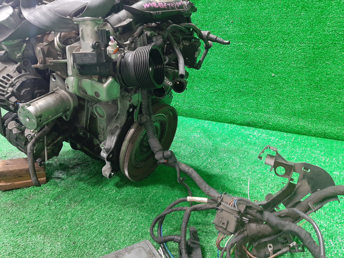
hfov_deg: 67.3
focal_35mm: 26
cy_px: 129
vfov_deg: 53.1
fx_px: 258
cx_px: 172
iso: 167
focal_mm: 3.93
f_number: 1.7
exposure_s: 1/25
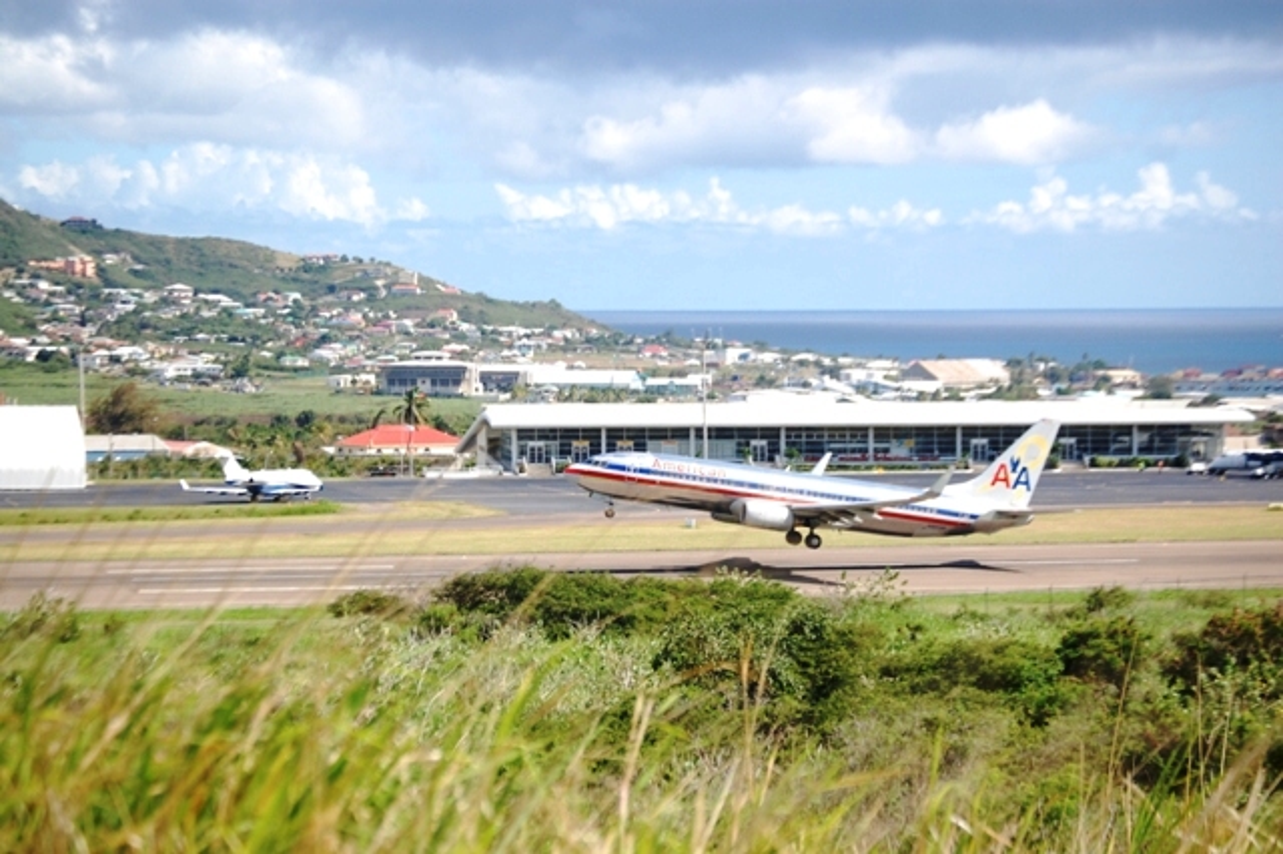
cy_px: 427
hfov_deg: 17.5
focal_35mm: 117
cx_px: 642
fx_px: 4167
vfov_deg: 11.7
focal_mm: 78
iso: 200
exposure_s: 1/800
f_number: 7.1
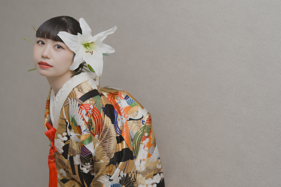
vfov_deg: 27.0
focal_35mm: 50
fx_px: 390
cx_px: 140
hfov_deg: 39.6
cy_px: 94
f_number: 1.6
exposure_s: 1/100
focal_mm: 50
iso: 250
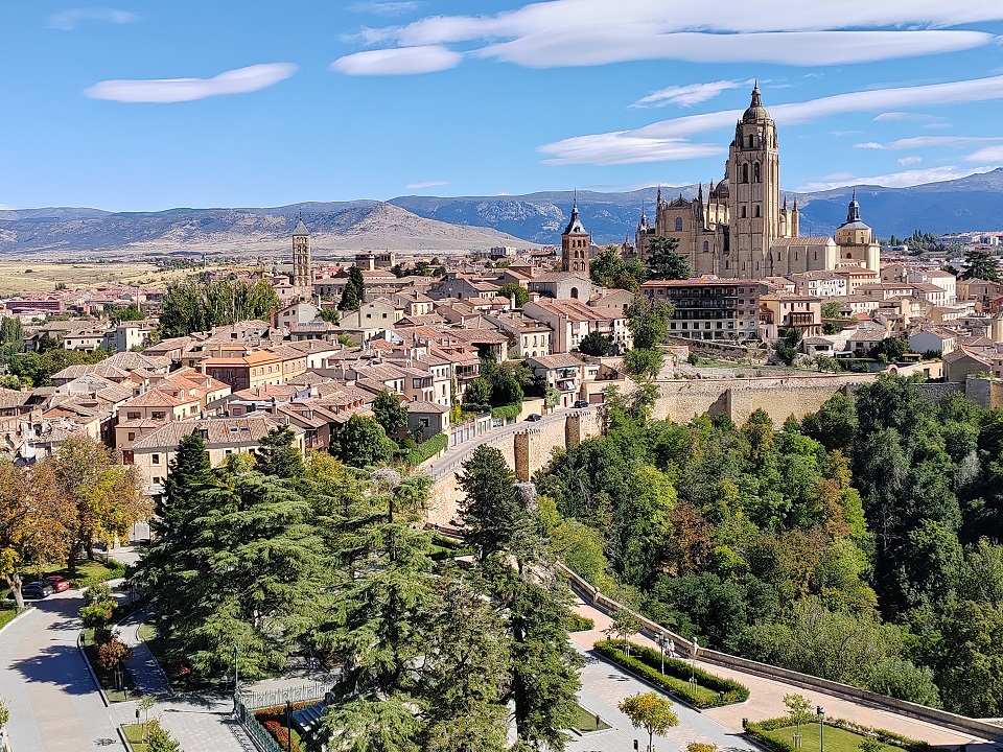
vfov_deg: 32.2
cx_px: 502
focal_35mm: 45
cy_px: 376
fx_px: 1304
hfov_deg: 42.1
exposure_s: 1/1600
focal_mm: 5.52
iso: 100
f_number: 1.9
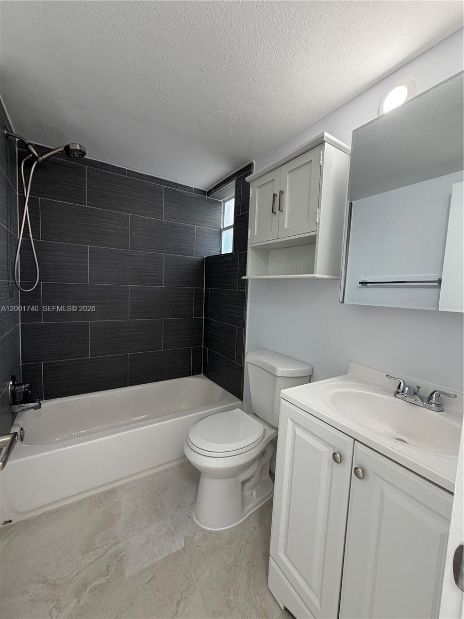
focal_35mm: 14
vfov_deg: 102.1
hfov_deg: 85.7
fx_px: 250
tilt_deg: -4.9
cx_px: 232
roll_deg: -2.3
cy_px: 310
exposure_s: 1/120
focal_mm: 2.22
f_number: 2.2
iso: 160
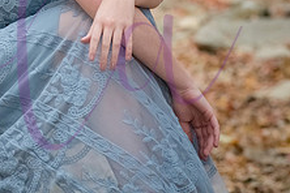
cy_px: -55
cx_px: -20
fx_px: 2626
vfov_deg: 4.2
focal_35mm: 326
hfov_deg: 6.3
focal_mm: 125
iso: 2000
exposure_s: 1/200
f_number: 6.3
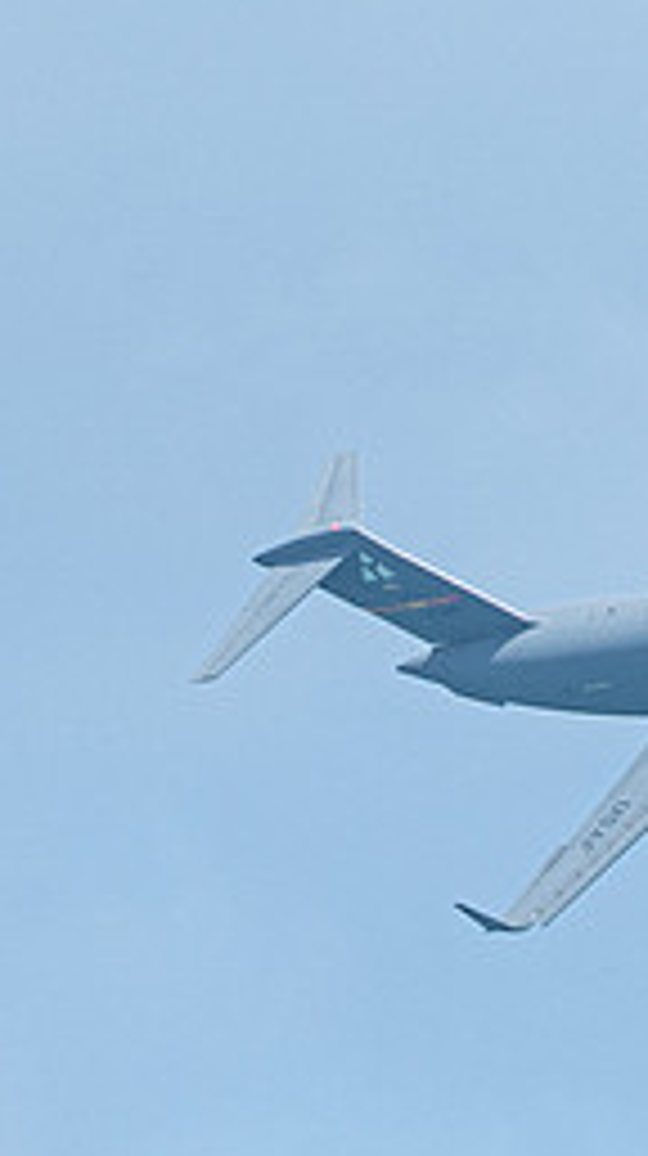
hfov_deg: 0.6
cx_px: 453
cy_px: 466
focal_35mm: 1866
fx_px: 57169
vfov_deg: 1.2
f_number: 10
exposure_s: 1/1250
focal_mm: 400
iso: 640
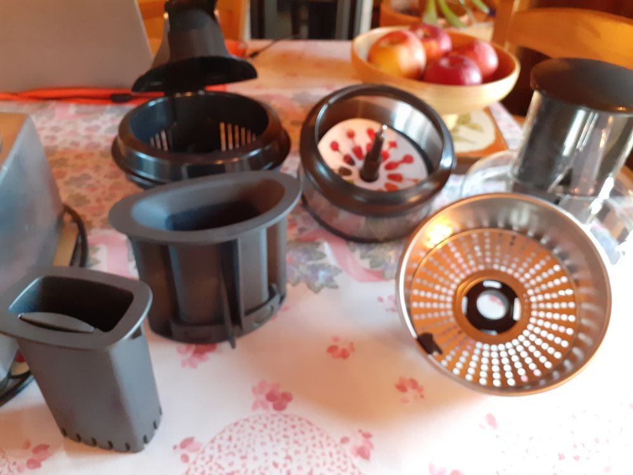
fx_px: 494
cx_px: 316
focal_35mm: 27
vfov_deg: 51.4
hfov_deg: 65.3
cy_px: 238
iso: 400
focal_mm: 3.6
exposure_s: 1/25
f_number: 1.9
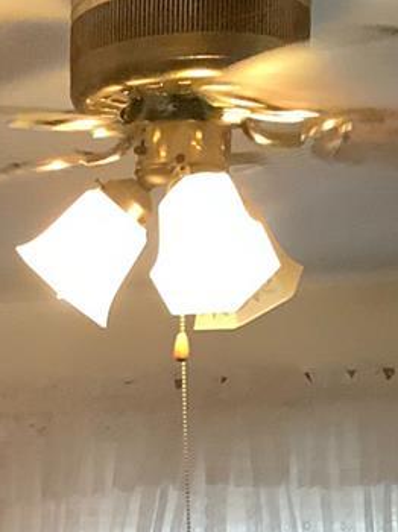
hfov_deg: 10.7
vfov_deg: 13.2
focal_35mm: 133
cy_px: 993
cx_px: -203
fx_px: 2041
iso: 320
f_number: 2.4
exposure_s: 1/60
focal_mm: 3.3
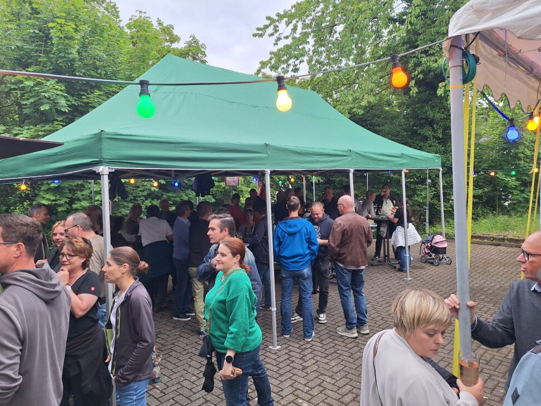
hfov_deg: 71.6
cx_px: 276
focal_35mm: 24
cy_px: 195
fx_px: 375
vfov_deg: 56.8
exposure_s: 1/113
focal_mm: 5.54
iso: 40
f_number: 1.8
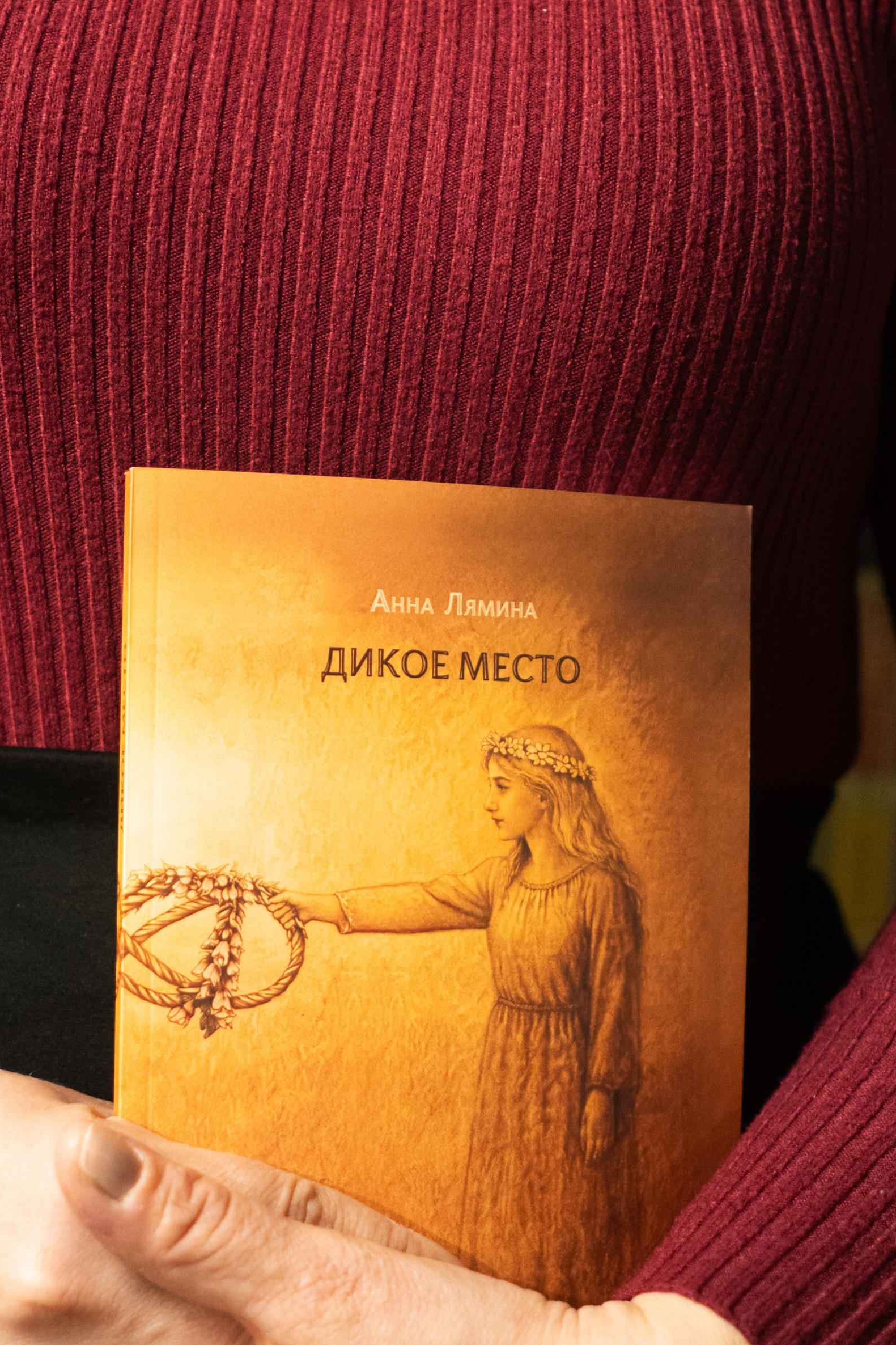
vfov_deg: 29.6
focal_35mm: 68
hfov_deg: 20.0
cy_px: 727
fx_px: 2539
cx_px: 348
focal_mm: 28
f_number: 2
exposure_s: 1/320
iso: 1250
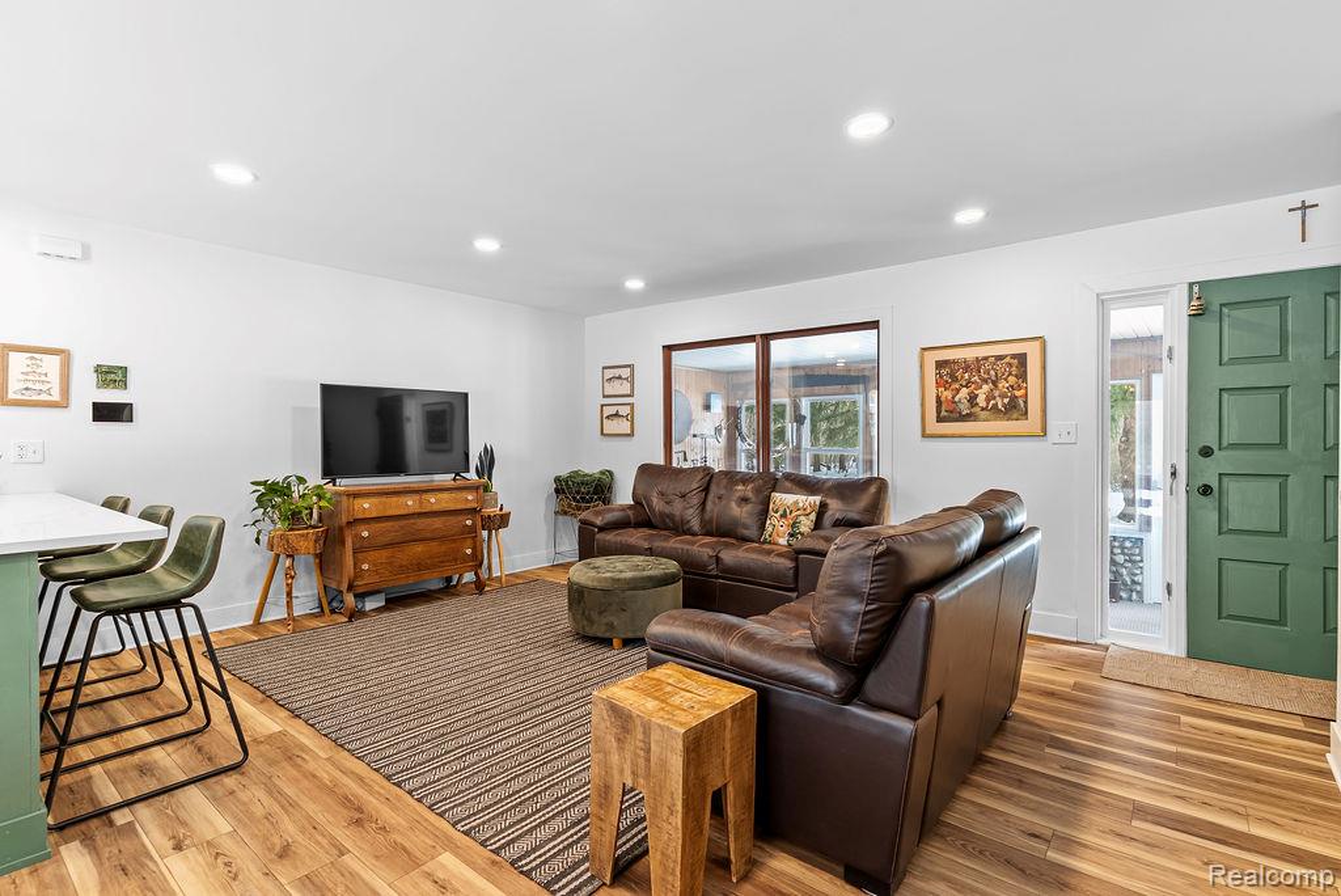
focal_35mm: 17
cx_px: 670
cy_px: 448
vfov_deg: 70.5
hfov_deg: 93.2
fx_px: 634
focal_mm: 17
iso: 250
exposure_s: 1.3
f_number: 8
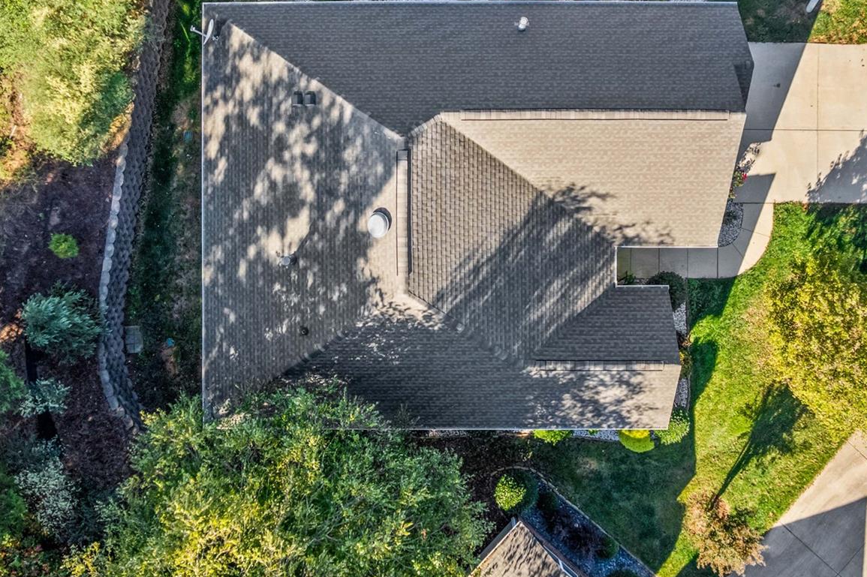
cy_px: 217
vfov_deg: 34.0
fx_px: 939
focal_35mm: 39
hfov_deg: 49.5
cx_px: 456
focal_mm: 8.38
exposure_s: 1/350
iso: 100
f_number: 2.8
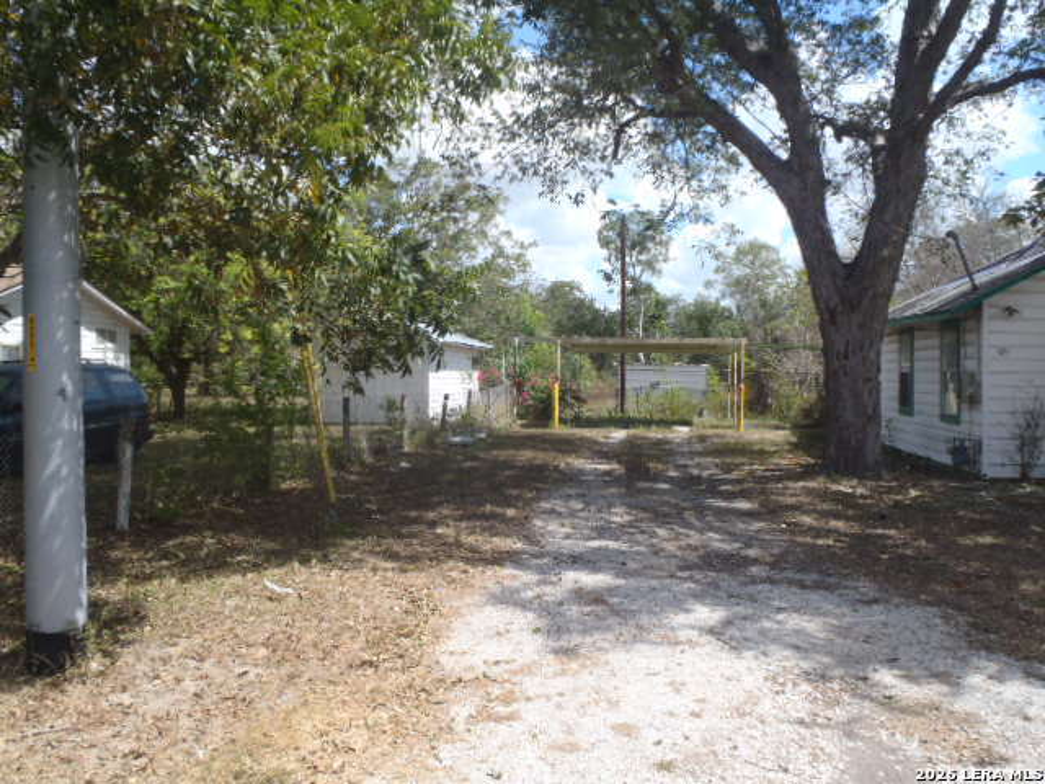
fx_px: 845
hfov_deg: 63.4
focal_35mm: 28
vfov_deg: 49.7
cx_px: 522
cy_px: 392
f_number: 3.9
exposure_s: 1/400
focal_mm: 5
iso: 80
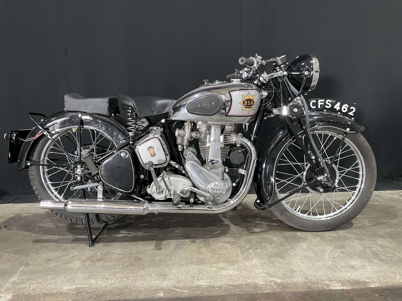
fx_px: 302
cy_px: 150
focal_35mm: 26
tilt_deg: -9.0
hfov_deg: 67.3
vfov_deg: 53.1
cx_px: 201
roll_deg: +1.5
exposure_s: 1/33
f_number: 1.6
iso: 500
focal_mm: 4.2
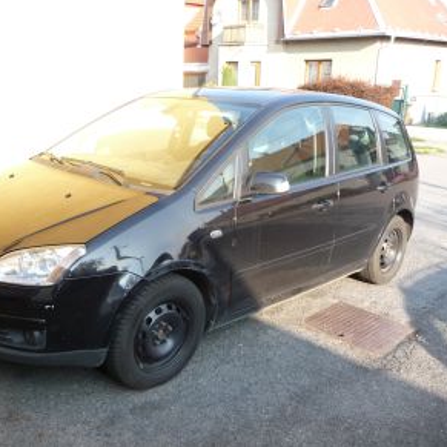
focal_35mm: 34
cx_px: 146
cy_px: 218
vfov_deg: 48.4
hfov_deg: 47.6
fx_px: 497
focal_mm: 4.7
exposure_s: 1/320
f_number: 3.3
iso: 200
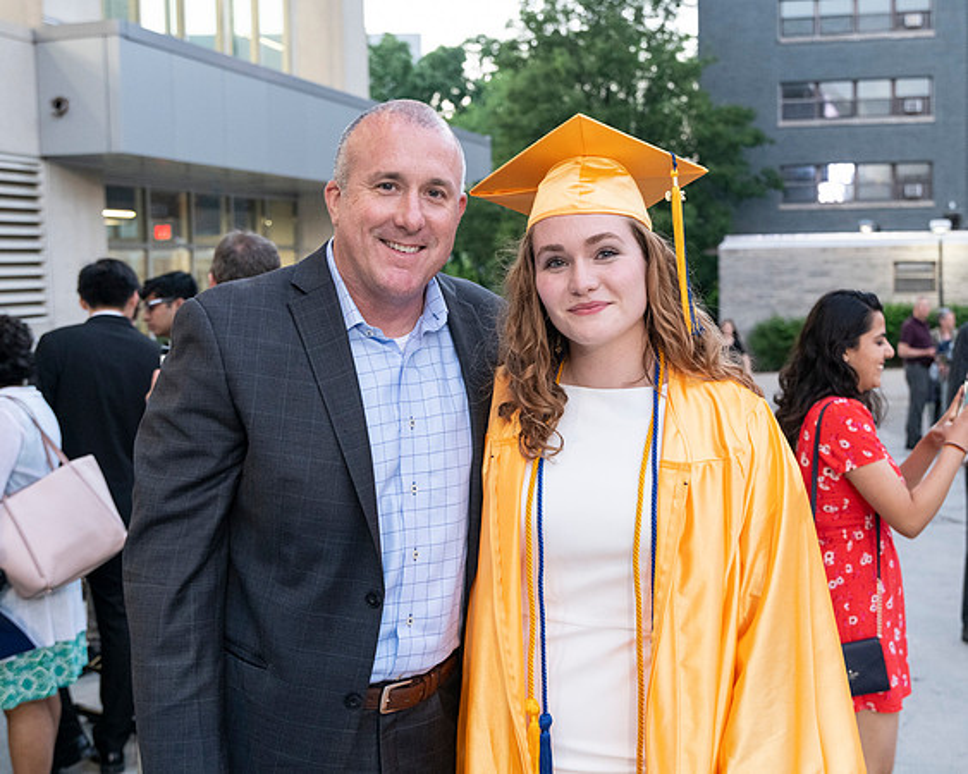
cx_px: 566
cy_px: 357
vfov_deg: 30.8
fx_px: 1401
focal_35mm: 49
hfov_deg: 38.0
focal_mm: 40
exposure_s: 1/50
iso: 2000
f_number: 4
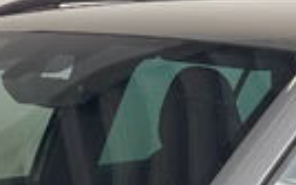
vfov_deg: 7.4
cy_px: 465
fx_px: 1332
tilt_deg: -18.8
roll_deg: -1.2
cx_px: 4
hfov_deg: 12.5
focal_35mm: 165
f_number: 1.6
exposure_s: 1/100
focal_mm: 4.2
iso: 32
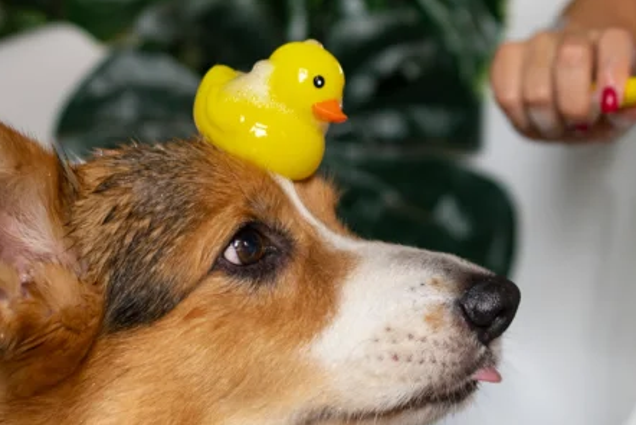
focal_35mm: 81
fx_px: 1431
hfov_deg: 24.9
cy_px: 110
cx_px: 437
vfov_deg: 16.8
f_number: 2.8
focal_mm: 35
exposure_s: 1/250
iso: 500
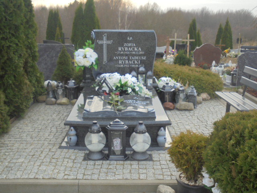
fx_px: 282
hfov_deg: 49.0
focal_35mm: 38
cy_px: 96
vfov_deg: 37.7
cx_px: 128
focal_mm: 6.9
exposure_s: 1/80
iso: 100
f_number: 4.2
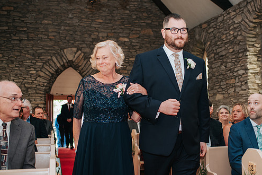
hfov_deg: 47.3
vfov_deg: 32.6
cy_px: 97
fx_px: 298
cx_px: 147
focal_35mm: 41
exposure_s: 1/200
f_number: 2.8
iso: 1000
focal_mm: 35
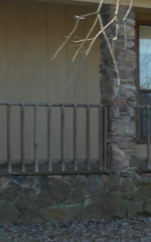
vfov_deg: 13.2
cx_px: 350
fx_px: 1047
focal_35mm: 159
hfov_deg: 7.7
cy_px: 145
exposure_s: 1/80
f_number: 4.9
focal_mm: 9.1
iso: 80
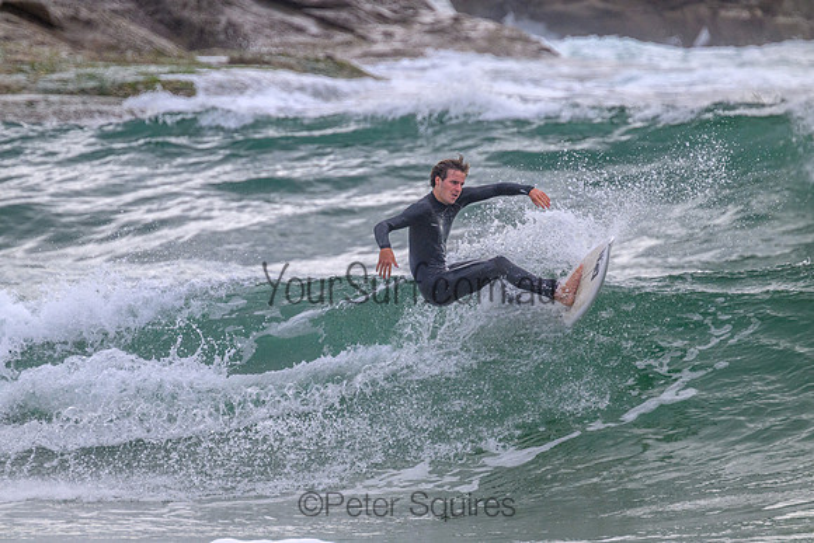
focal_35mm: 800
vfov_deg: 1.7
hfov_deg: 2.6
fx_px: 18092
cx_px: 407
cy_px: 272
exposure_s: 1/1600
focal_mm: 800
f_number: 11
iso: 1800
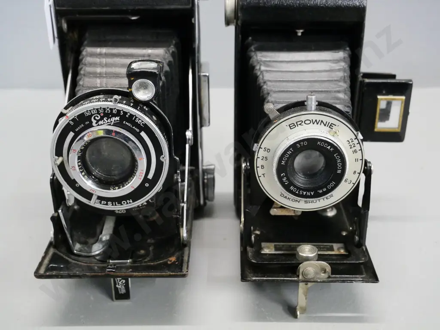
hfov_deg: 42.9
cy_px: 165
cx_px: 220
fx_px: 559
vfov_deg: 32.9
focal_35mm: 44
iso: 3200
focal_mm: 22
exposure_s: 1/25
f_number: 6.3
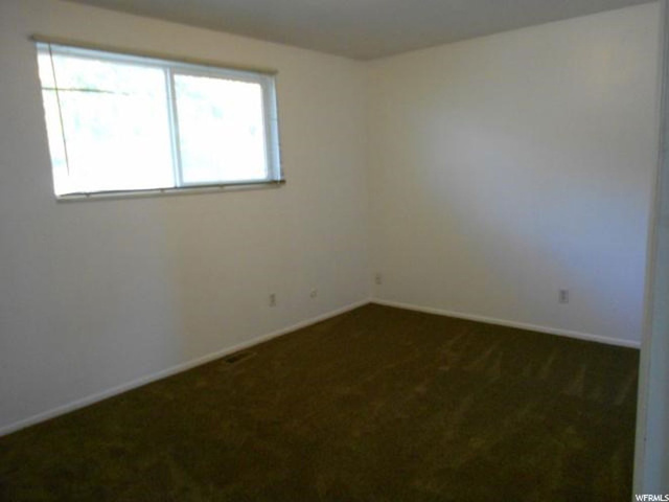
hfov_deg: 67.3
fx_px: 502
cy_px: 251
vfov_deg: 53.1
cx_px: 334
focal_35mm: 26
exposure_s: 1/25
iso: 400
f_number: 3.2
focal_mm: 4.6
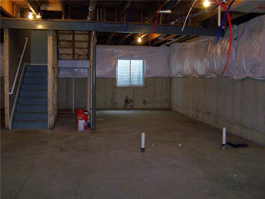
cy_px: 100
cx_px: 132
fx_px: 291
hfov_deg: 49.0
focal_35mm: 38
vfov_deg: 37.7
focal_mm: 6.3
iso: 140
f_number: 2.8
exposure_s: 1/60
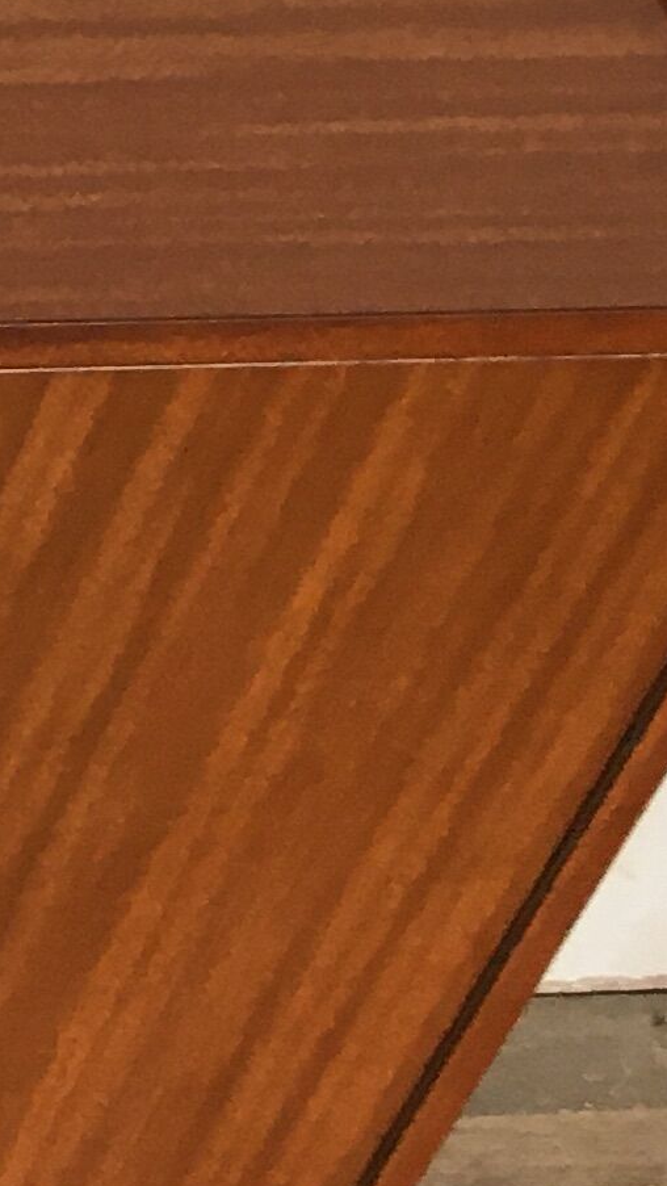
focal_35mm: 141
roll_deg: -1.3
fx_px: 4433
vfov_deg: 15.2
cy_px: 310
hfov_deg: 6.9
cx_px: -1871
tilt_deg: -44.3
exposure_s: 1/33
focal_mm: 4.15
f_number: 2.2
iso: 64
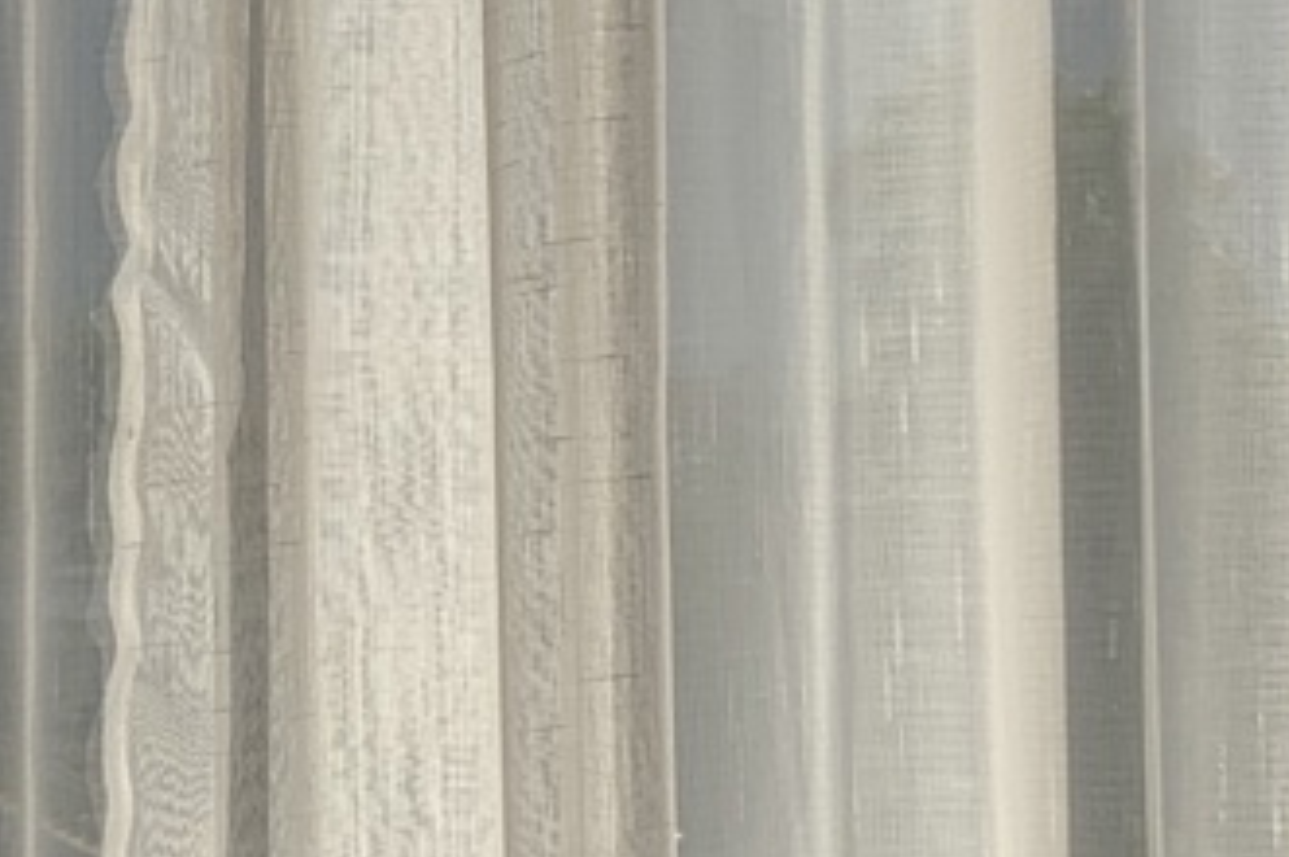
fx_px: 4865
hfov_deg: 15.0
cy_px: 212
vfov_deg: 10.0
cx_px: 212
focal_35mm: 136
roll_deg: +0.1
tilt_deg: +2.0
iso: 25
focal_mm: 4.25
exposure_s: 1/1812
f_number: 1.8
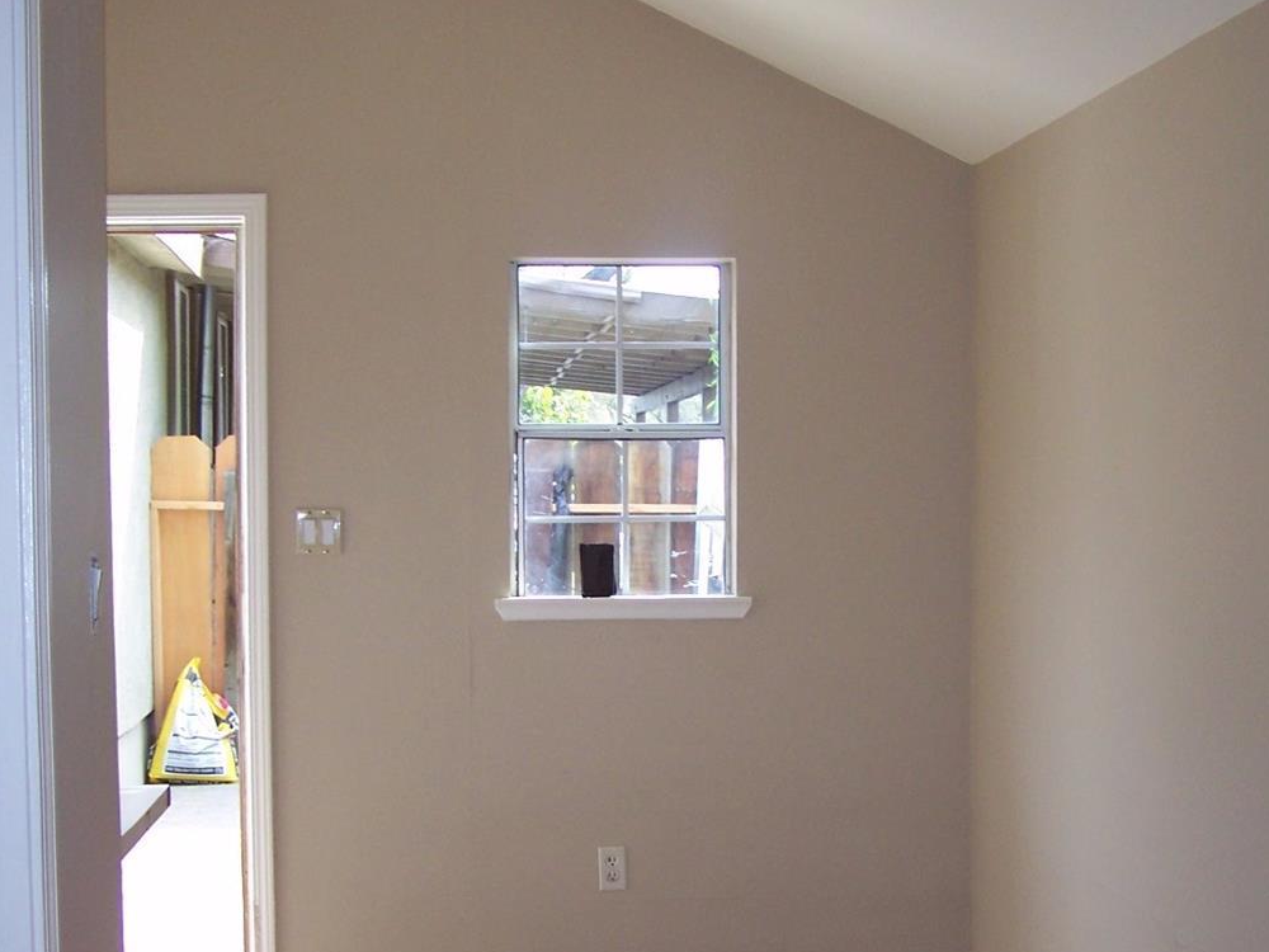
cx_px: 642
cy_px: 588
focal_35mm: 57
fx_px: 2090
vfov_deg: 25.6
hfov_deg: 33.8
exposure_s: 1/60
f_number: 2.8
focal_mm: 6.3
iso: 80
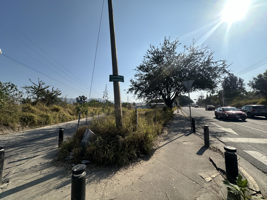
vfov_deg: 85.7
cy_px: 100
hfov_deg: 102.1
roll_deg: +1.1
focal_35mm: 14
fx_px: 108
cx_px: 134
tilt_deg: +4.0
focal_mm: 2.22
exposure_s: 1/2882
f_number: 2.2
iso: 50
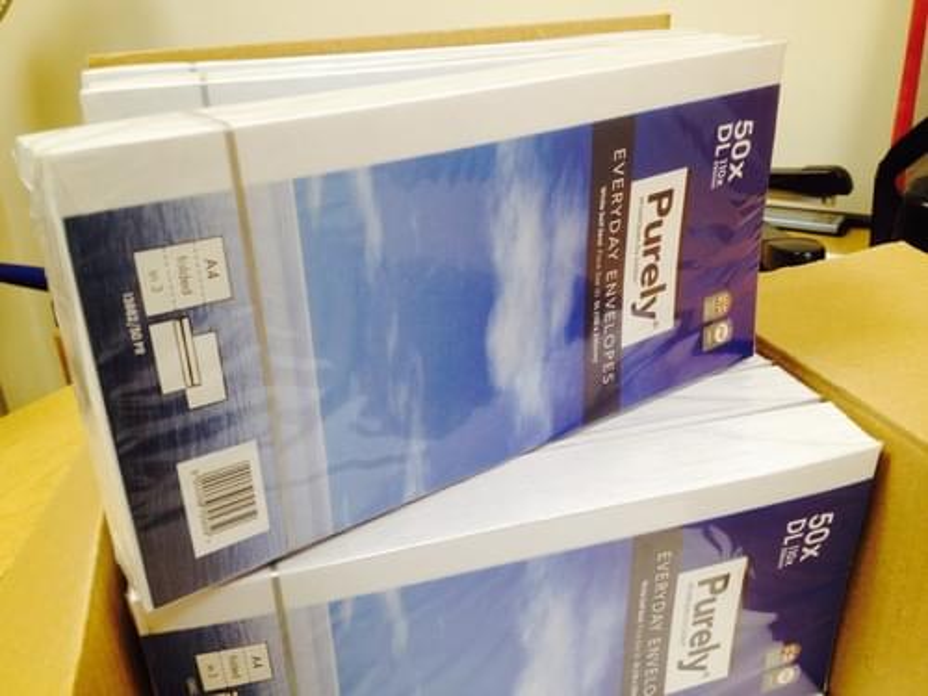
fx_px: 938
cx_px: 464
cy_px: 348
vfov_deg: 40.7
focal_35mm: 35
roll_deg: +2.6
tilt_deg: -24.6
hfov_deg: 52.6
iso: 50
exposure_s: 1/20
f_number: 2.4
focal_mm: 4.28
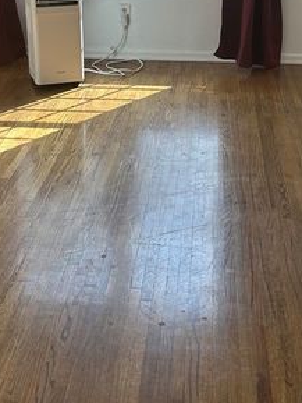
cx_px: 166
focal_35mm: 60
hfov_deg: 24.4
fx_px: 697
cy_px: 66
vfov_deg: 31.1
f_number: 1.5
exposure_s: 1/244
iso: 40
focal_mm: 5.7
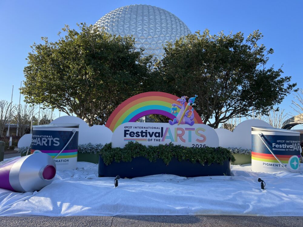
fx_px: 228
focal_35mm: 26
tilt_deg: +5.5
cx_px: 152
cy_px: 114
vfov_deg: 53.1
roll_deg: -1.5
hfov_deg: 67.3
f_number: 1.5
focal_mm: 5.7
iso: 50
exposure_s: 1/1159
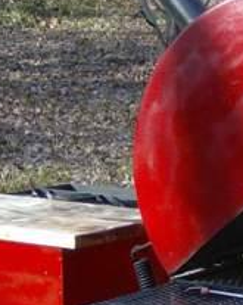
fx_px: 1180
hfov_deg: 11.5
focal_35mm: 131
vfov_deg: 14.6
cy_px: 252
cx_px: 286
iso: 100
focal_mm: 6
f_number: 2.8
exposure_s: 1/486
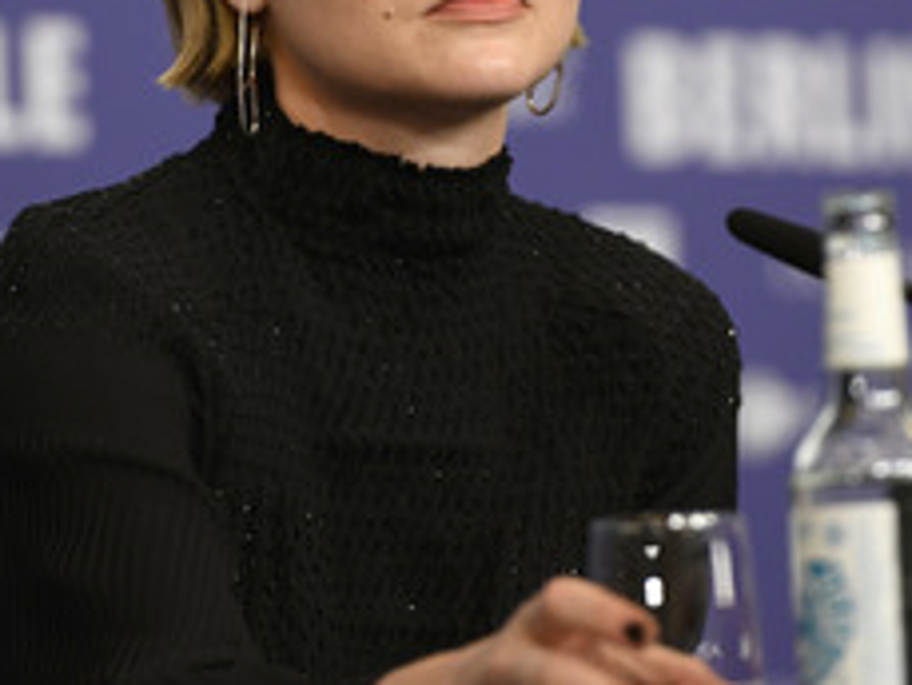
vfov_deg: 3.9
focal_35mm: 378
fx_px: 9964
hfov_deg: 5.2
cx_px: 432
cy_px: 155
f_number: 3.5
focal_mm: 200
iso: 1000
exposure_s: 1/200
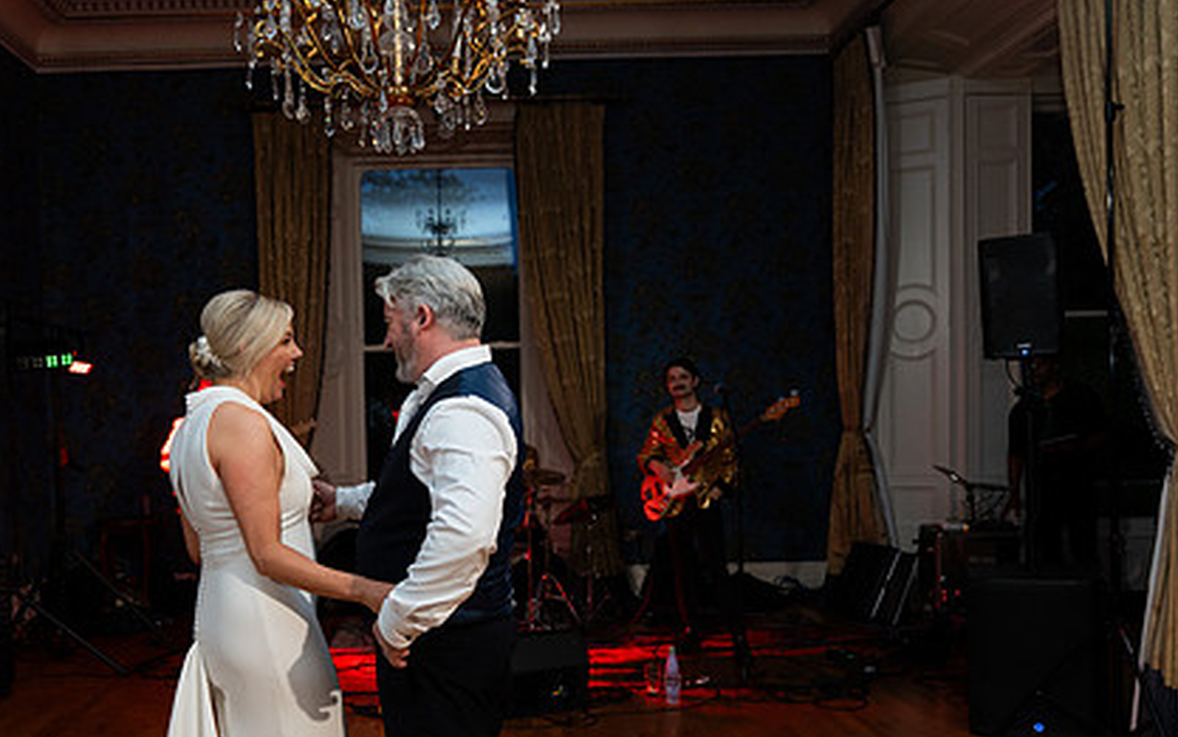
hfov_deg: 56.1
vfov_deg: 37.1
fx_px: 1092
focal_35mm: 34
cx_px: 455
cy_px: 467
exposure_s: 1/160
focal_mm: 24
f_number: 2.8
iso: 1250
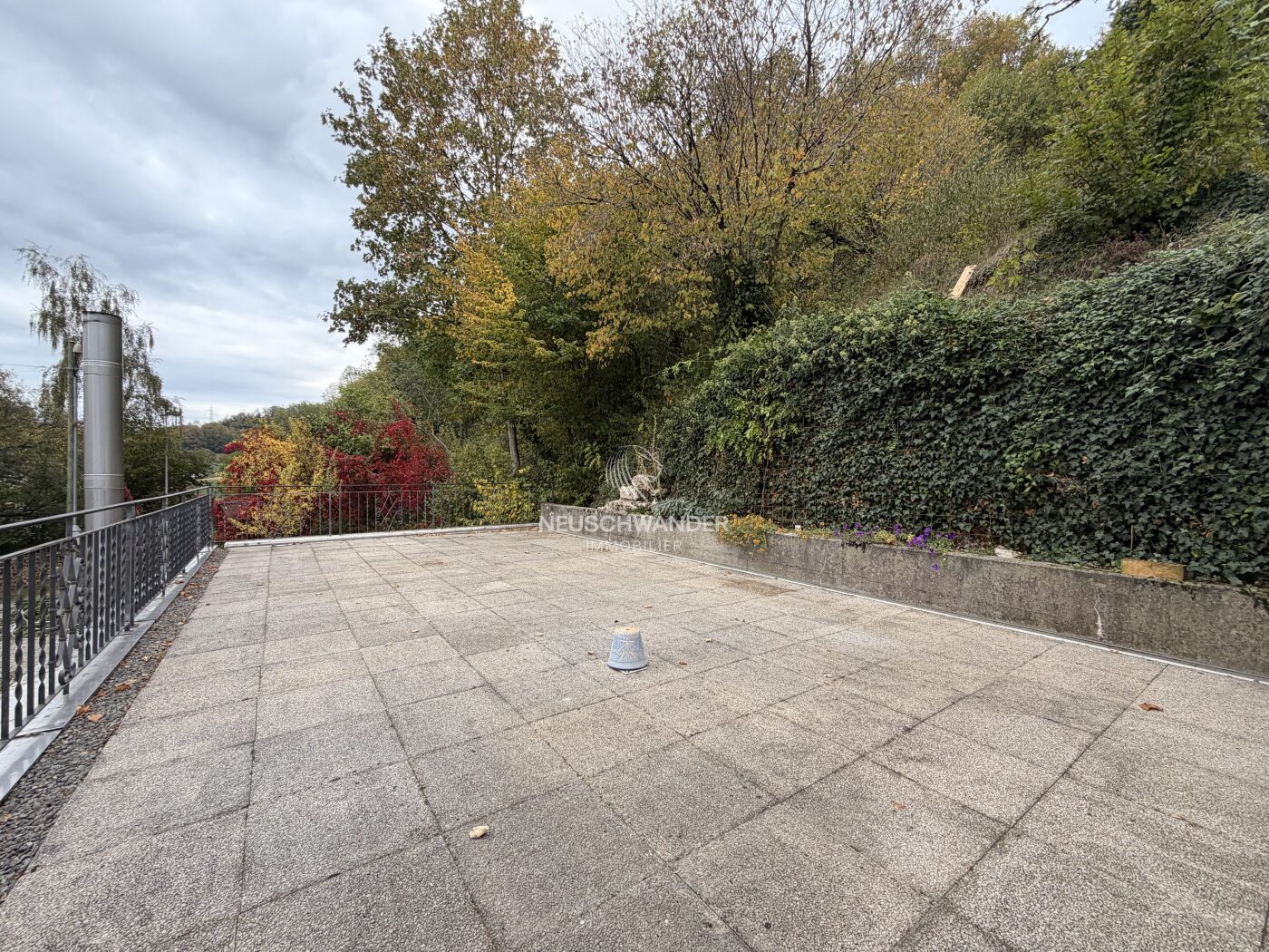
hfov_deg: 102.1
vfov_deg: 85.7
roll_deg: -0.1
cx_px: 634
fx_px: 513
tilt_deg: +0.2
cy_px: 476
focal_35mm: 14
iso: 40
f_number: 2.2
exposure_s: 1/173
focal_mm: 2.22
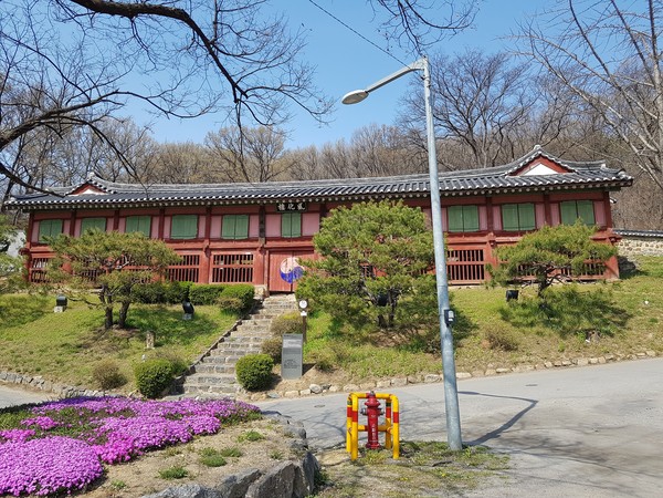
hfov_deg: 67.3
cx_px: 332
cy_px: 249
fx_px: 498
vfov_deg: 53.1
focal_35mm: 26
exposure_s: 1/1412
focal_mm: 4.2
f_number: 1.7
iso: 40
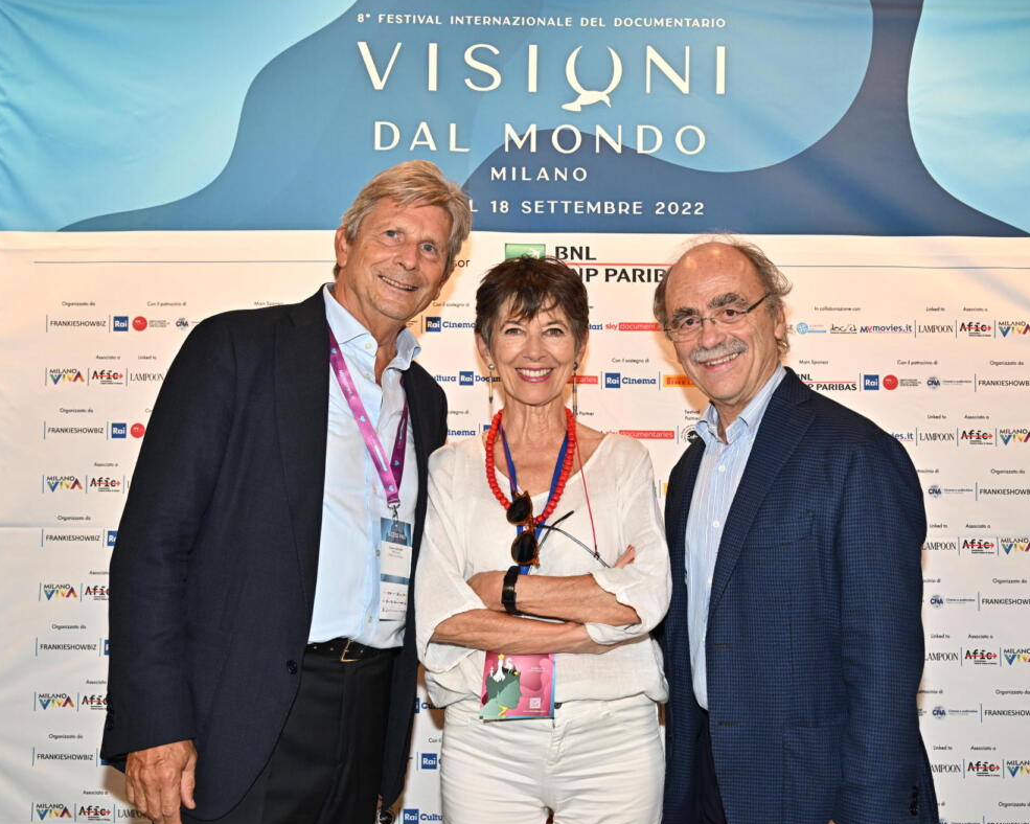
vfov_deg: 37.3
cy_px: 409
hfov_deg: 45.8
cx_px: 556
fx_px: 1219
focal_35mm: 40
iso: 560
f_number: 5.6
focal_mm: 35
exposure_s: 1/125
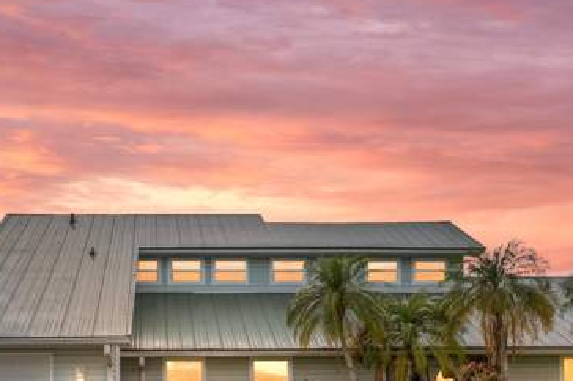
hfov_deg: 36.0
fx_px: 875
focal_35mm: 55
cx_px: 208
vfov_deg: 23.3
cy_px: 399
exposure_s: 1/320
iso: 640
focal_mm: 25
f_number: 8
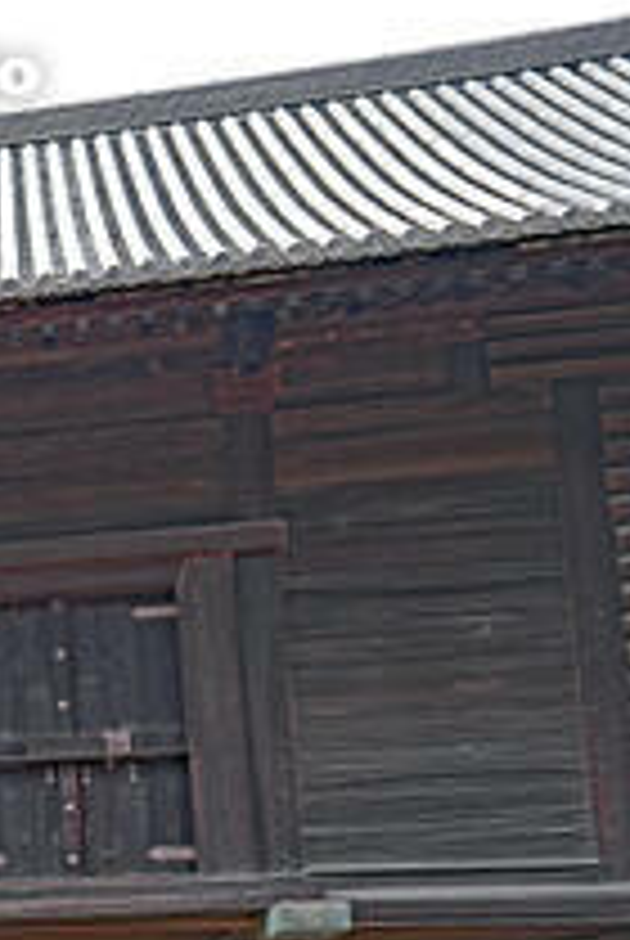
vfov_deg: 23.4
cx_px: -608
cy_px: 702
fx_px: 2250
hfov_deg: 13.7
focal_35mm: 86
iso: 200
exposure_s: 1/160
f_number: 4.5
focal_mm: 30
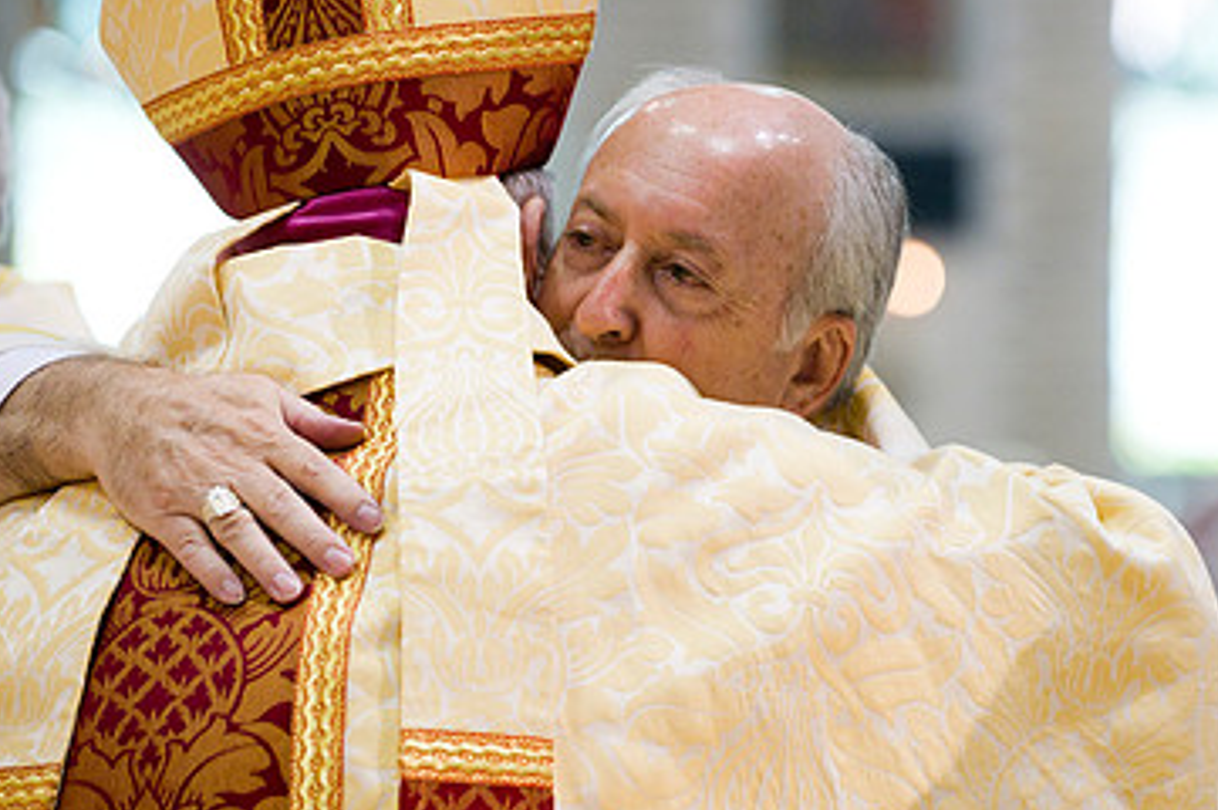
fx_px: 7605
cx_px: 736
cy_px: 371
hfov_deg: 9.2
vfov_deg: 6.1
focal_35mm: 225
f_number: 2.8
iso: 2000
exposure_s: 1/125
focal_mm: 140
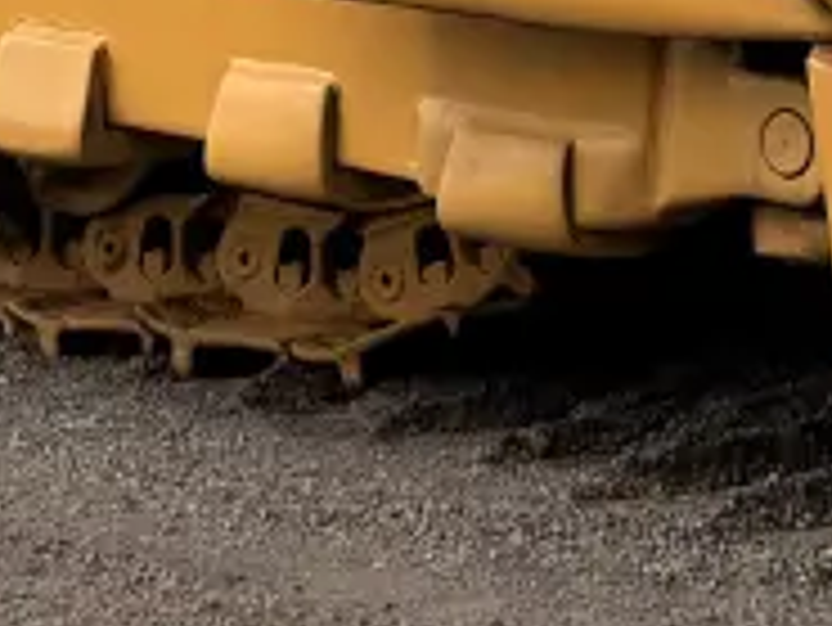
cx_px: 549
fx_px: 4497
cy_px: -1085
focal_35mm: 187
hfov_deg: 10.6
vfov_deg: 7.3
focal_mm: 6.76
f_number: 1.78
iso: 80
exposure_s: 1/4975
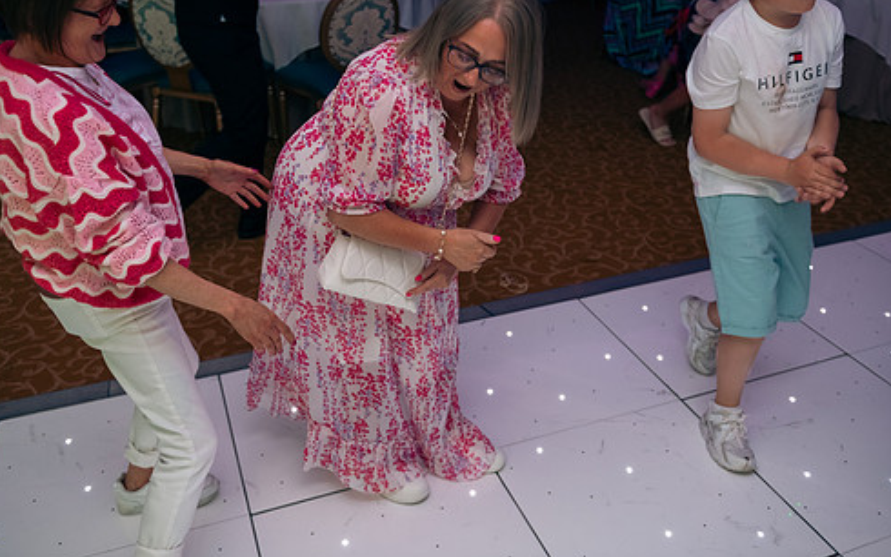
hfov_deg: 55.3
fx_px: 850
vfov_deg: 36.1
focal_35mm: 35
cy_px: 218
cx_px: 446
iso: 800
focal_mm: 29
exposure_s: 1/160
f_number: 3.5
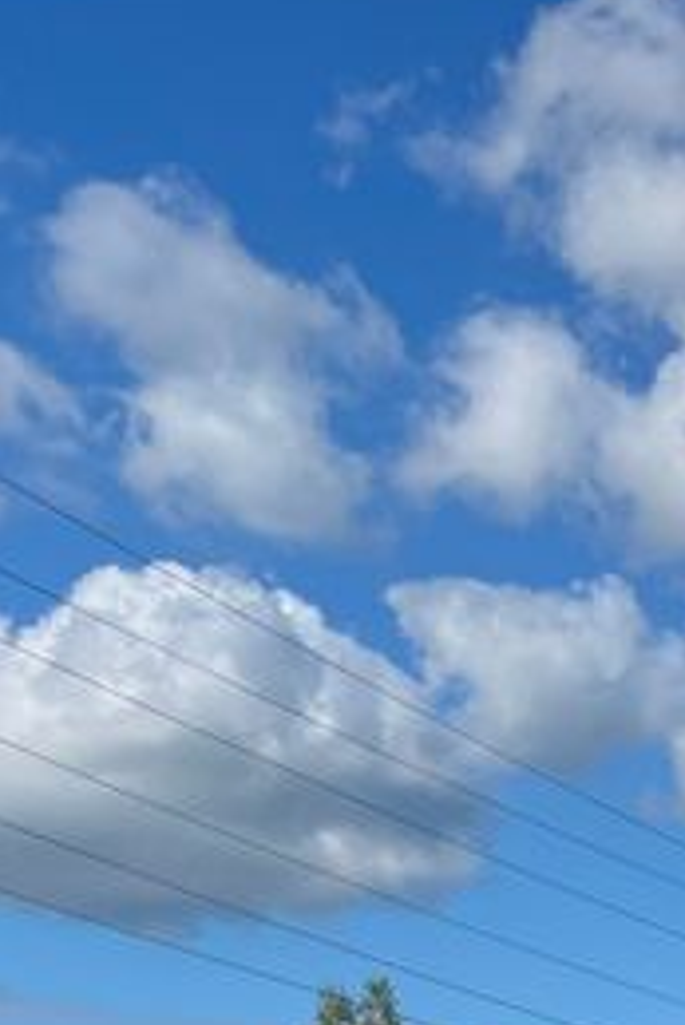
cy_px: 1460
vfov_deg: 17.5
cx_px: 1259
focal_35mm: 107
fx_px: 3050
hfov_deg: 11.8
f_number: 1.6
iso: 50
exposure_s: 1/4854
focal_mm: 5.1
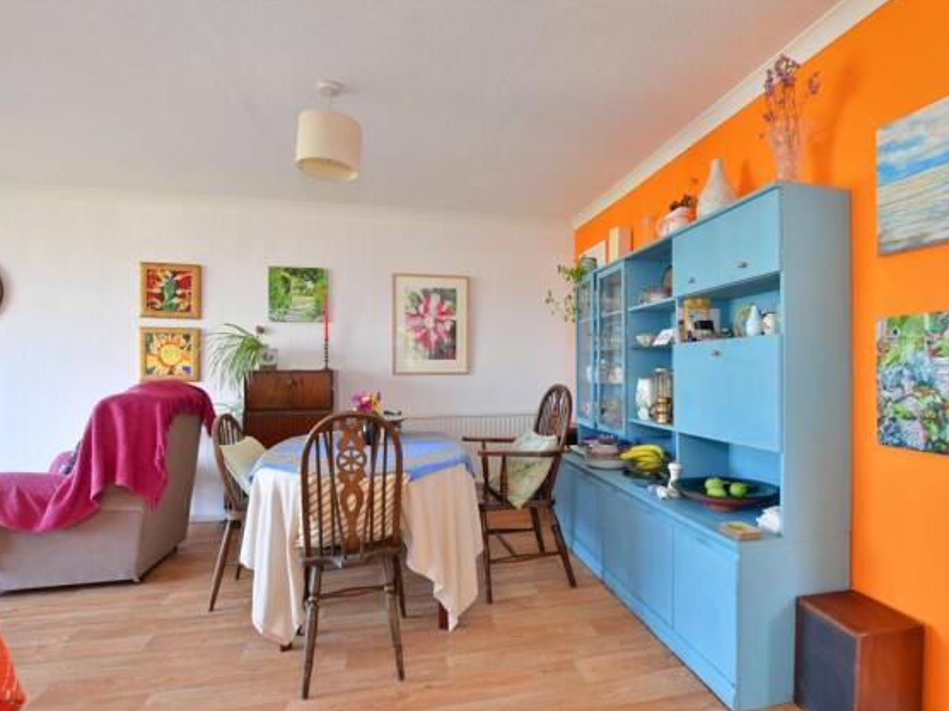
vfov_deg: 74.7
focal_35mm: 17
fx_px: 466
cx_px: 524
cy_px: 367
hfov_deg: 90.7
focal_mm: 10
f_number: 11
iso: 400
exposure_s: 1/4
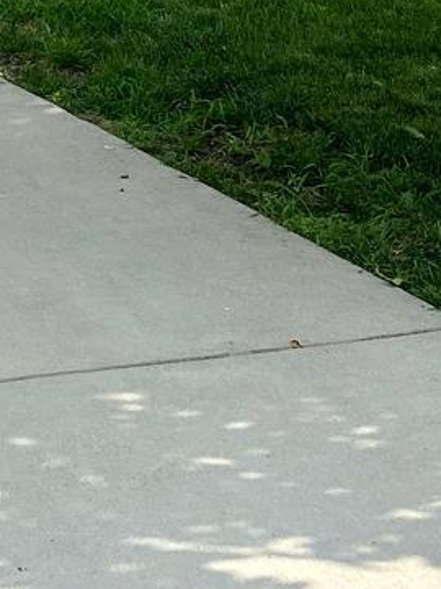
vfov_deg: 14.6
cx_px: -314
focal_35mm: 111
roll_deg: -0.3
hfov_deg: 12.4
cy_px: -597
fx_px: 1885
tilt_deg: +10.2
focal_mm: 4.25
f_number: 1.8
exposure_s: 1/2625
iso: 32
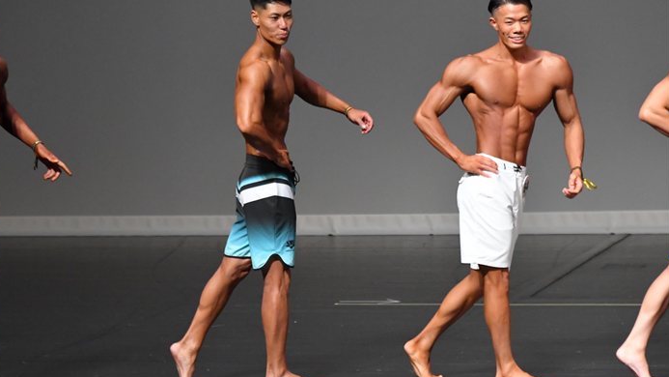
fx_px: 6547
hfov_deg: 5.8
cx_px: 298
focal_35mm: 369
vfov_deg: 3.3
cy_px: 188
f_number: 5.6
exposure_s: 1/400
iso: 6400
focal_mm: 210
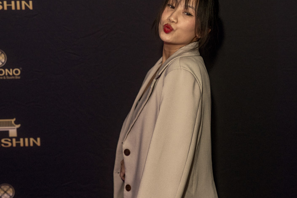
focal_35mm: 89
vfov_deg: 15.4
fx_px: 734
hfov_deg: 22.8
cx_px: 182
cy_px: 86
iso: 1250
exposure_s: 1/60
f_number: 3.5
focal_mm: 52.3
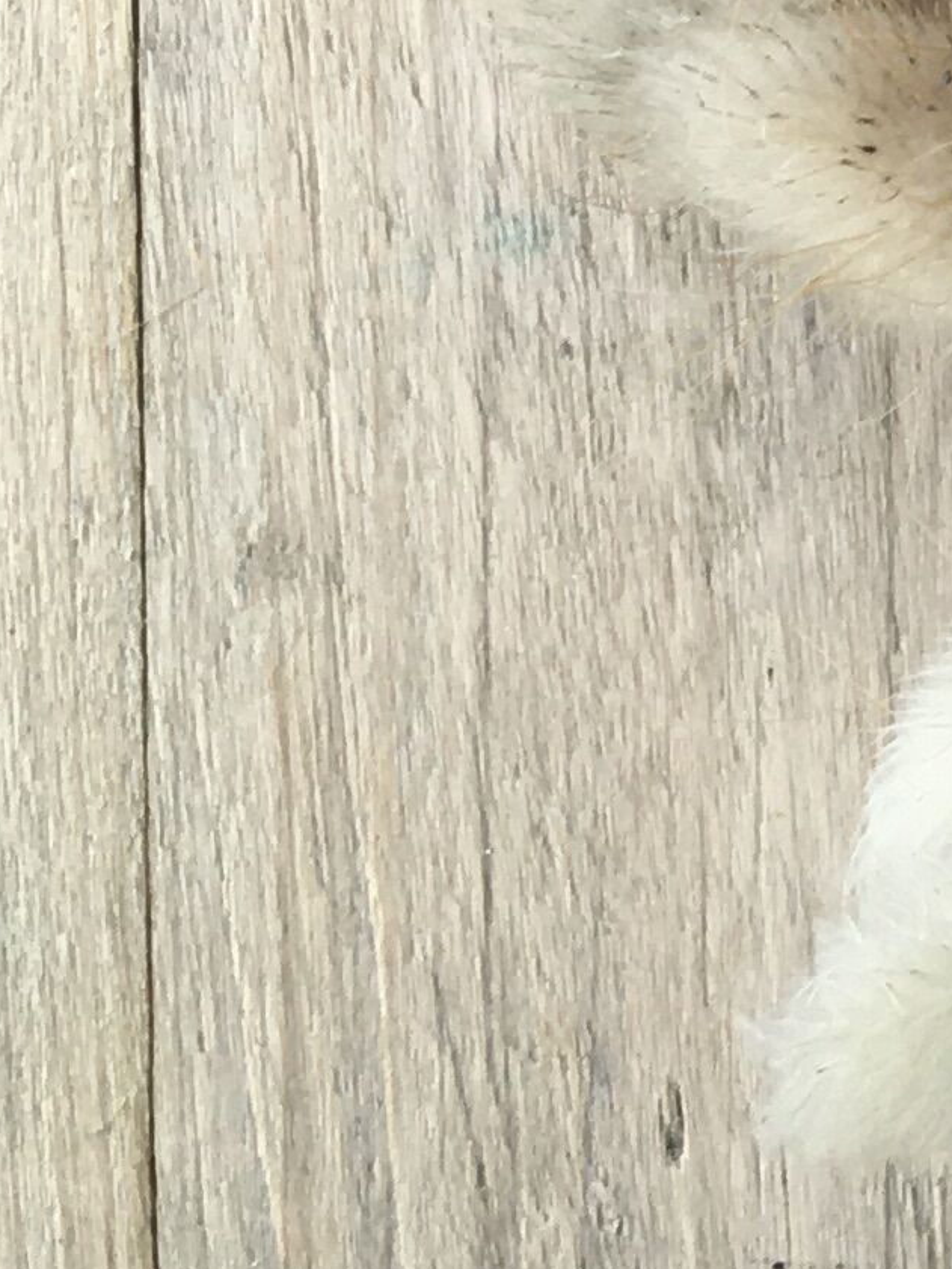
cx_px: 1984
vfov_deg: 13.3
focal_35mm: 139
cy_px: -702
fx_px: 5096
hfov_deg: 9.8
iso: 40
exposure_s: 1/100
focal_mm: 4.15
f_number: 2.2
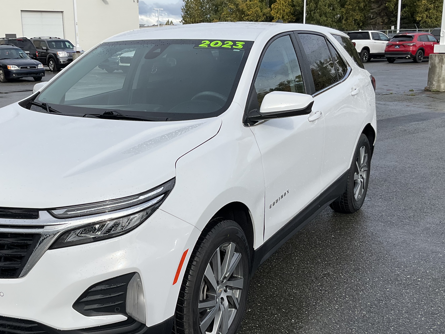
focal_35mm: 44
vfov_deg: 32.9
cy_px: 183
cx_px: 167
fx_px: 566
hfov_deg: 42.6
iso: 25
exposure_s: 1/1848
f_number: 1.8
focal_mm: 3
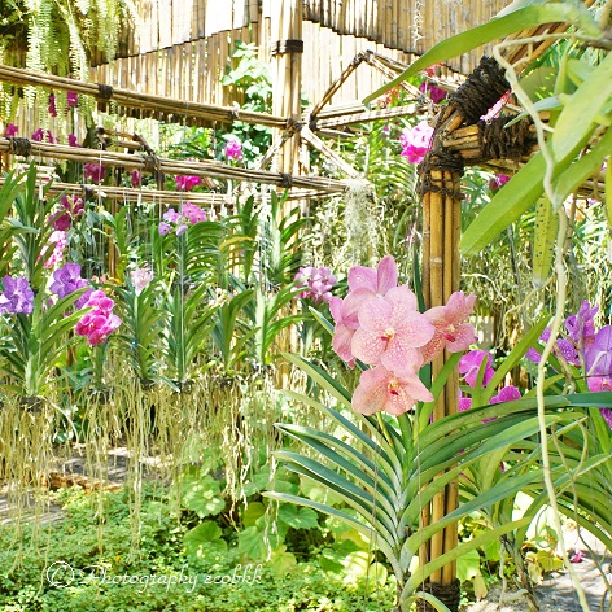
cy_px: 303
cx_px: 160
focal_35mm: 44
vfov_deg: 38.3
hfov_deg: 37.5
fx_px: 880
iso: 640
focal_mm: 23
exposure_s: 1/125
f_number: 5.6
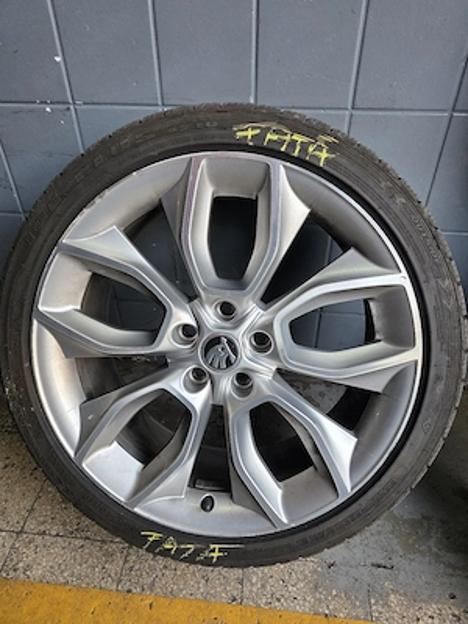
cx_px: 234
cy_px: 312
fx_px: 415
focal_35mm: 23
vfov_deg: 73.9
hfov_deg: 58.9
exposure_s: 1/182
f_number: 1.7
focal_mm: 6.3
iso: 100
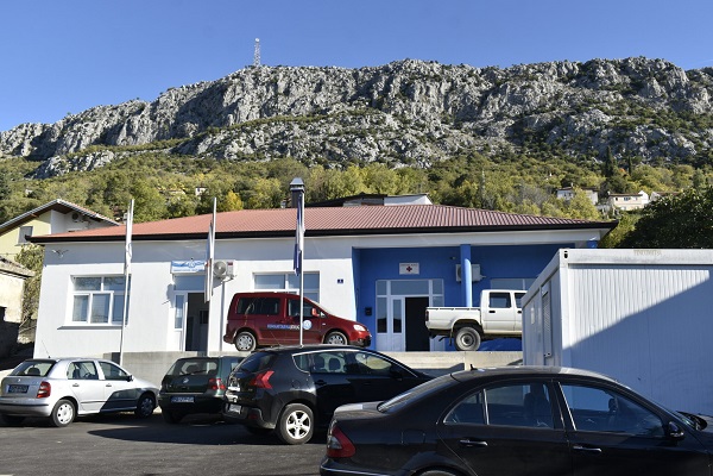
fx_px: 683
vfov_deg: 38.4
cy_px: 238
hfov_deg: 55.1
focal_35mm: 34
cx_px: 356
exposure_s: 1/250
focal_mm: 23
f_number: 8
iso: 125
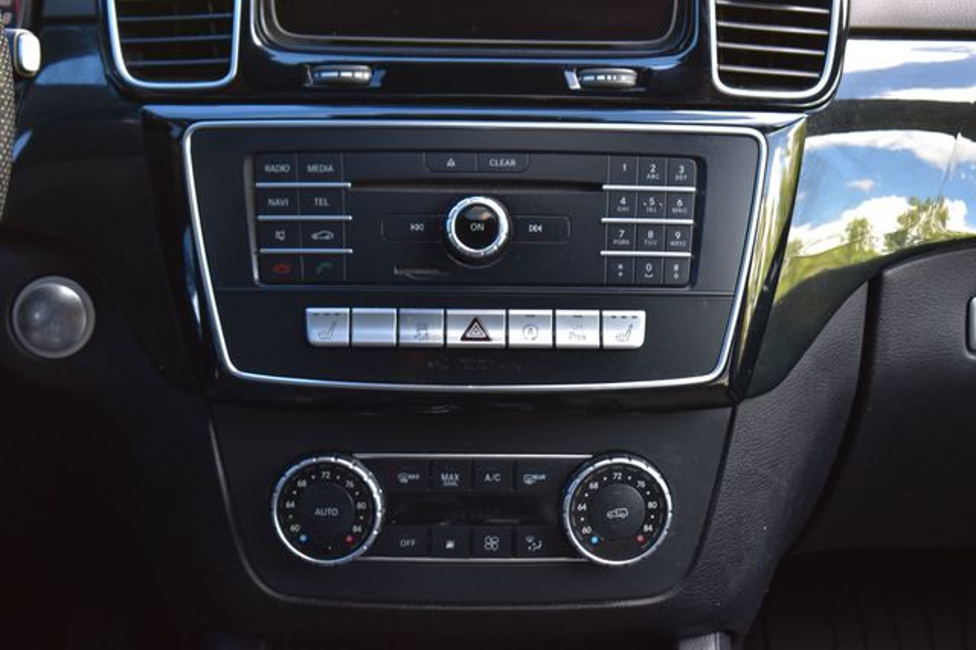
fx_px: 2235
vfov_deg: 16.5
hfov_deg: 24.6
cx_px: 488
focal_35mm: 82
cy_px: 325
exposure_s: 1/15
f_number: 6.3
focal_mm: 55
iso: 400
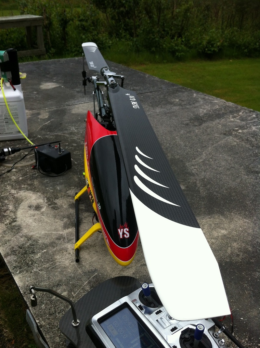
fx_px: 351
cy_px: 174
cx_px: 130
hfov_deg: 40.6
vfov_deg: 52.7
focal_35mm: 35
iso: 80
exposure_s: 1/296
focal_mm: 3.85
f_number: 2.8
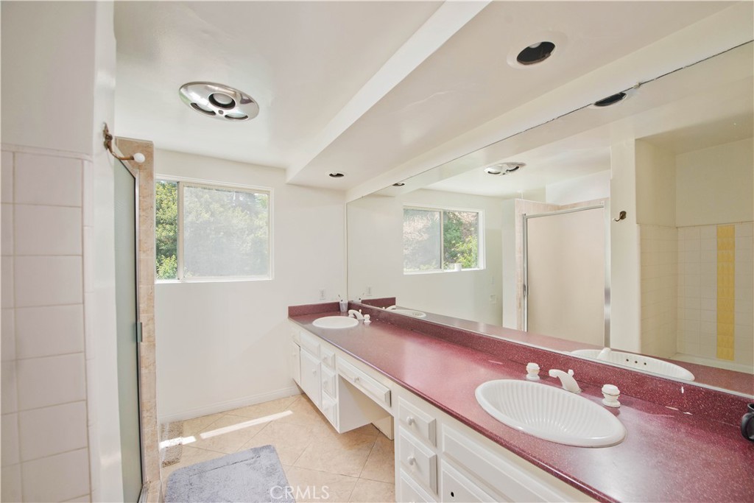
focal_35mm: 14
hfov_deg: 104.2
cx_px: 377
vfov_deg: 81.2
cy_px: 252
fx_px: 293
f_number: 5.6
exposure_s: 1/320
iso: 400
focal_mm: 14
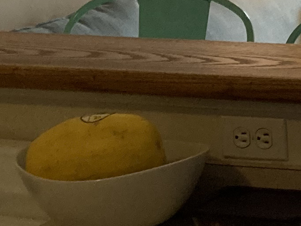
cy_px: 64
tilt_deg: -9.9
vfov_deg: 9.0
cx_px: 497
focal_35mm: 165
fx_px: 1435
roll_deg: +0.9
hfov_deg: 11.3
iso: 160
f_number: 1.8
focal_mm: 3.99
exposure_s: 1/60
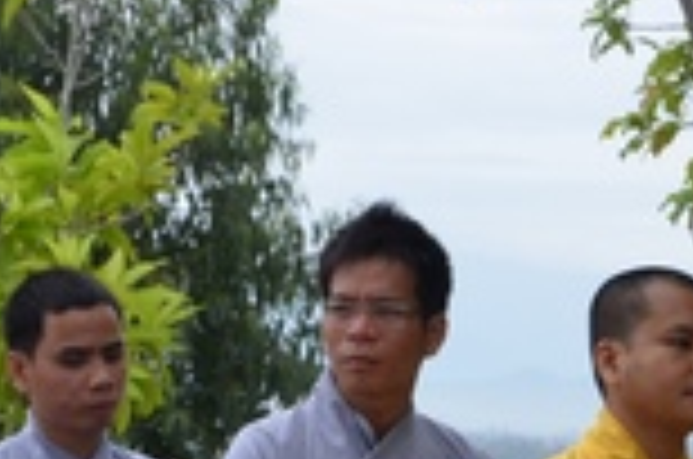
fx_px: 4879
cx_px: 832
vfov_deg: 5.3
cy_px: 695
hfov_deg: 8.0
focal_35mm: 254
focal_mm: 40
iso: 640
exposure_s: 1/400
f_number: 10
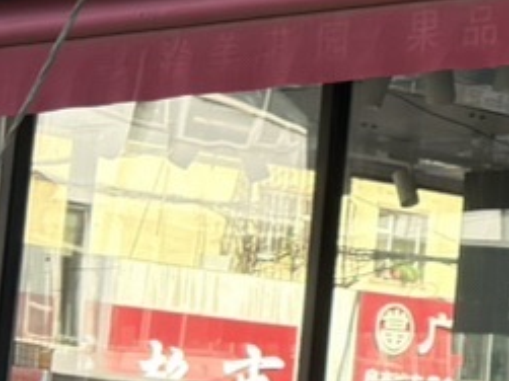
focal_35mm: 191
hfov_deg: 9.1
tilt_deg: +9.9
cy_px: 32
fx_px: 2807
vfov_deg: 7.7
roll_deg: -2.7
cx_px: 1310
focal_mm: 6.76
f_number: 1.78
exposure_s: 1/862
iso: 100
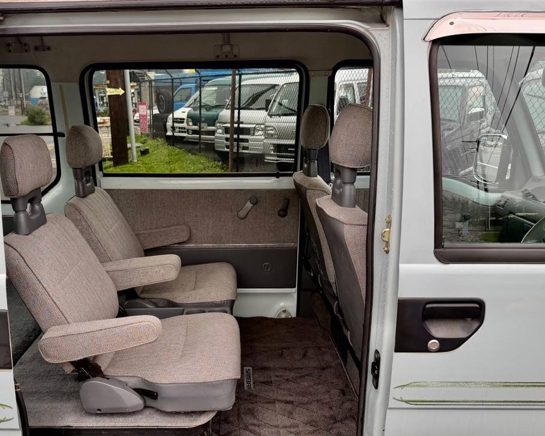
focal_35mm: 33
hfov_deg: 53.7
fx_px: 532
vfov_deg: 44.1
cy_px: 276
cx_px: 211
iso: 80
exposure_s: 1/303
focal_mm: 6.76
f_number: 1.78
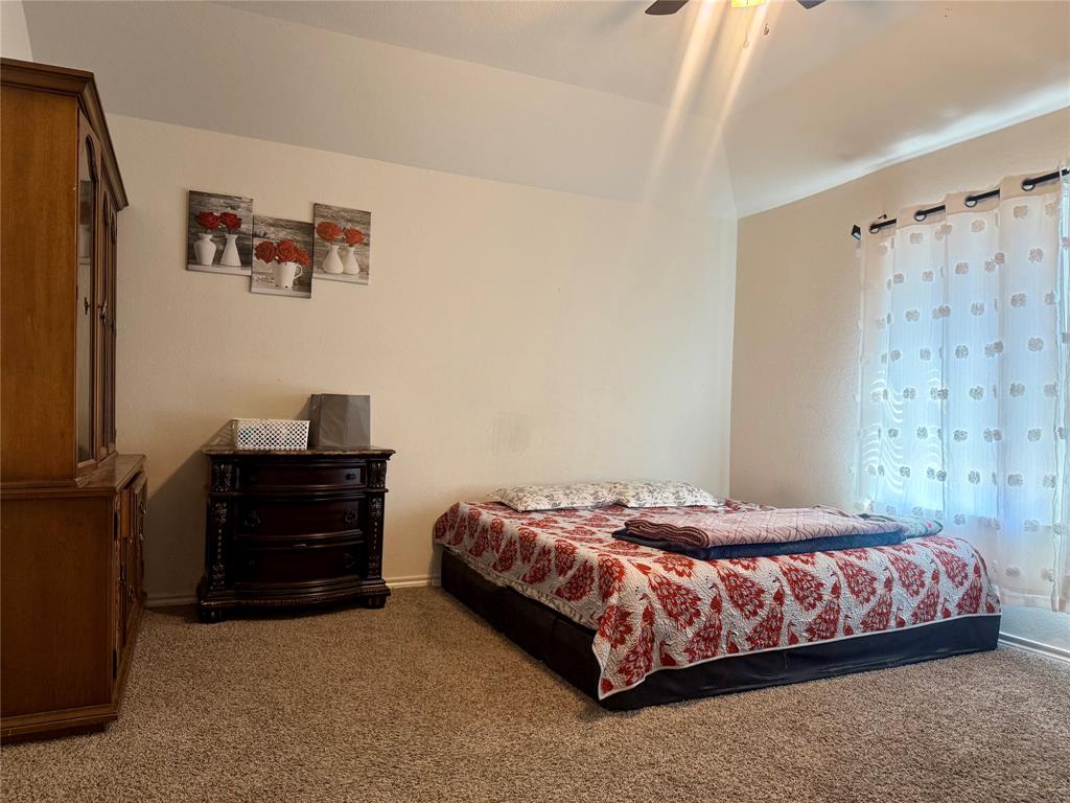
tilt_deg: +0.9
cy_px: 402
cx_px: 535
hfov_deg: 71.6
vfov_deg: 56.8
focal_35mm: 24
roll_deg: -1.5
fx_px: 742
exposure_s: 1/60
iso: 160
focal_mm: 6.76
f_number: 1.78
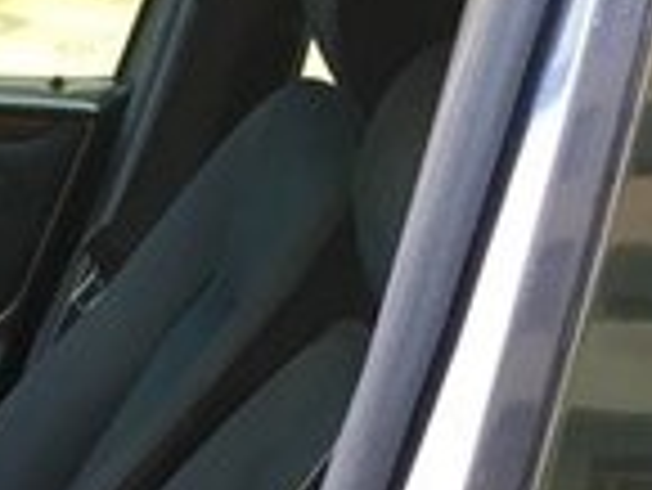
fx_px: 2488
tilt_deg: -26.1
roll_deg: +0.2
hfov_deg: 13.3
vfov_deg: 10.9
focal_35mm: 132
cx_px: -549
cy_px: 722
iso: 100
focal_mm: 4.15
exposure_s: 1/33
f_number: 2.2
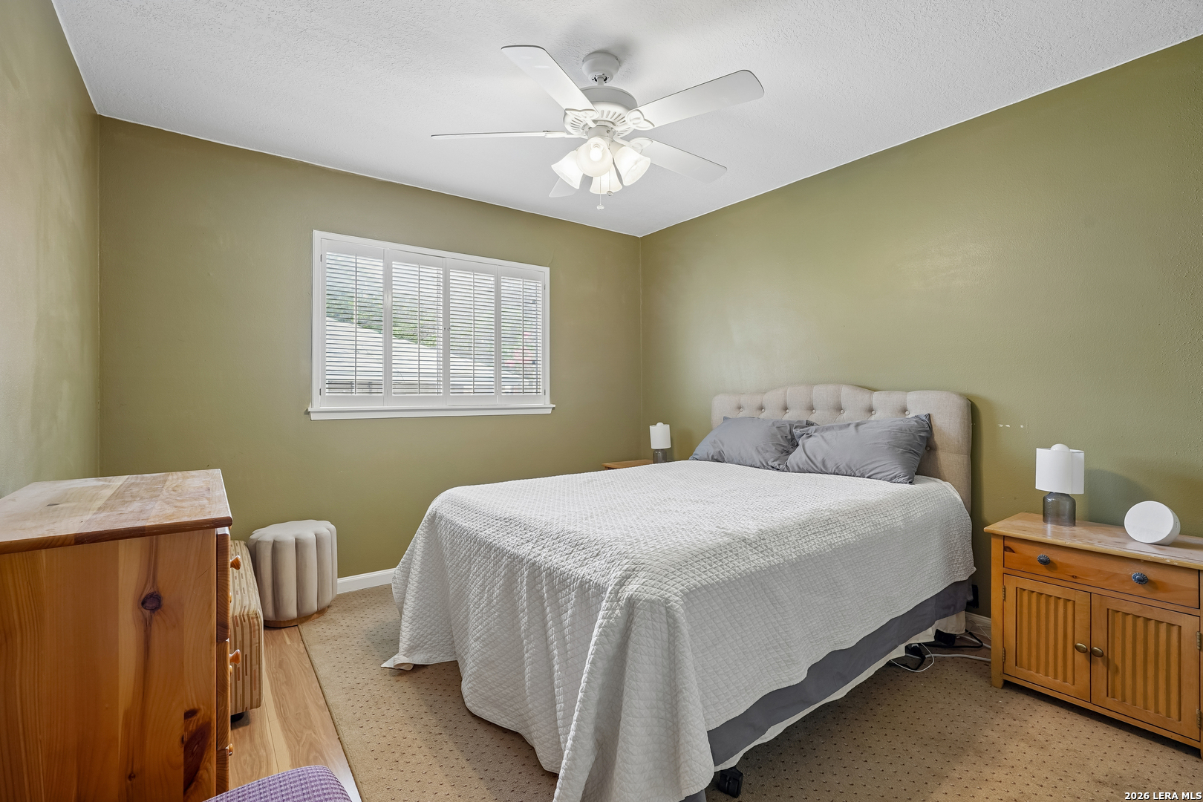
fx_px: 535
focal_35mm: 16
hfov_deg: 96.7
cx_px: 602
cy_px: 401
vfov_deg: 73.7
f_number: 8
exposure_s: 1/5
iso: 400
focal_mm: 16
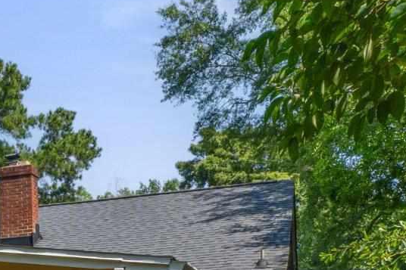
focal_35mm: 74
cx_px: -50
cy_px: 365
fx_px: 829
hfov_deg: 25.4
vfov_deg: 17.3
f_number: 8
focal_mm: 10.5
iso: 250
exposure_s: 1/400
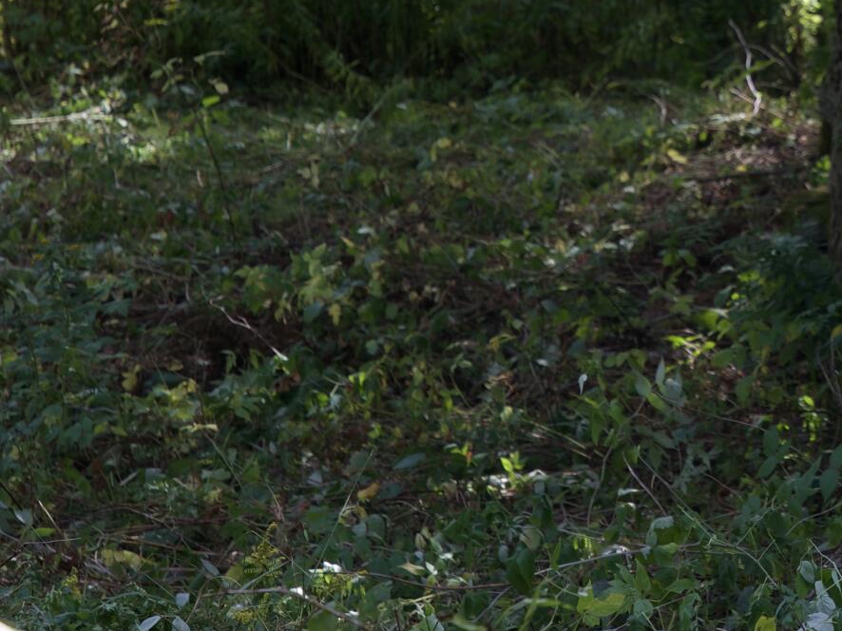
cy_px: -102
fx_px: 5544
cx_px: 939
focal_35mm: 228
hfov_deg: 8.6
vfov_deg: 6.5
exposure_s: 1/125
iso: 80
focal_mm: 70
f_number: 4.5
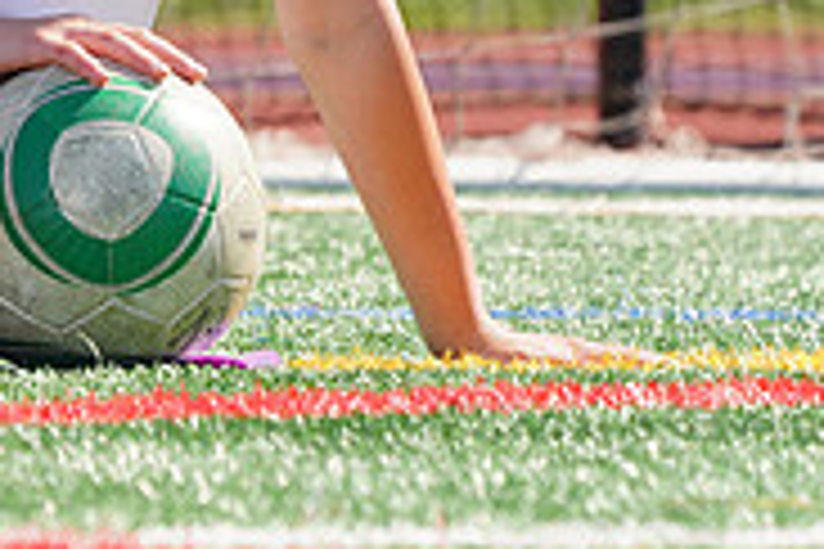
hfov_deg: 2.3
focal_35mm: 911
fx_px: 20850
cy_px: -261
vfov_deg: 1.5
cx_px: -135
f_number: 11
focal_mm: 288
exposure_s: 1/250
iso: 200
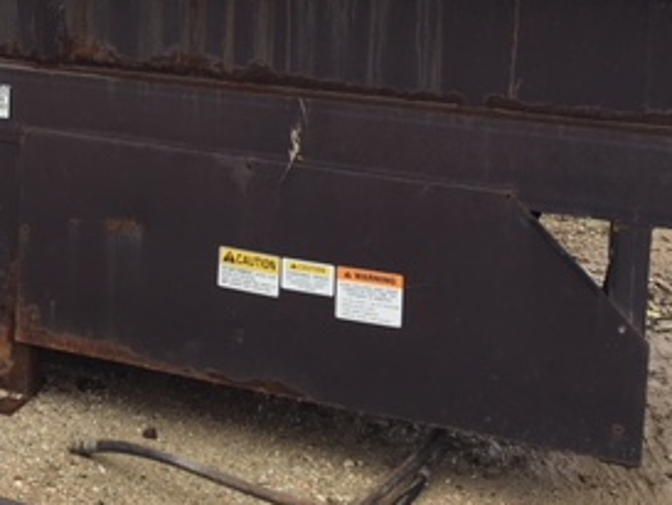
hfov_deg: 27.0
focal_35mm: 68
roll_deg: -2.4
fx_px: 1321
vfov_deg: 20.7
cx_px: 7
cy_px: -37
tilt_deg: -6.7
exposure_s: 1/403
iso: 25
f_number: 2.2
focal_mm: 4.15
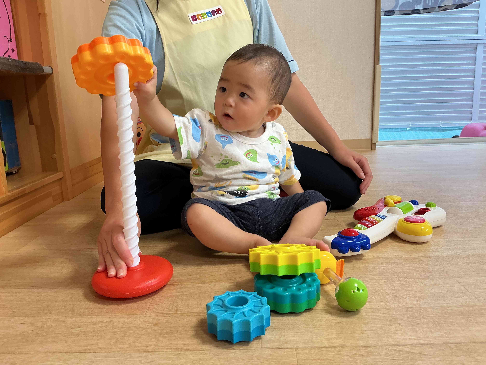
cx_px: 243
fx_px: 407
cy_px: 182
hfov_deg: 61.7
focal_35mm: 29
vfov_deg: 48.2
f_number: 1.8
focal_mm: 3
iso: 64
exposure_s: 1/120
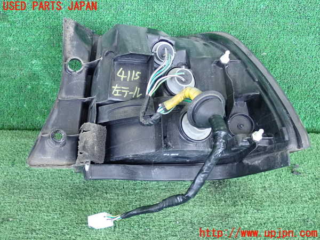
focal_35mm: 50
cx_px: 160
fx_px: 462
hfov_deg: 38.2
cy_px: 120
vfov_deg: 29.1
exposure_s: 1/125
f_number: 3.2
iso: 1250
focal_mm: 9.01
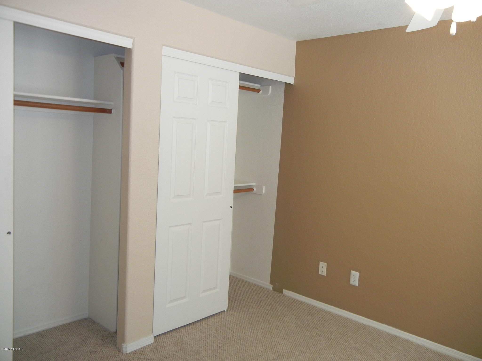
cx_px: 241
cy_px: 180
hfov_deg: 60.0
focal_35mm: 30
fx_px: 418
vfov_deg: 46.8
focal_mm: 5.4
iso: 200
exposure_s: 1/30
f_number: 3.5
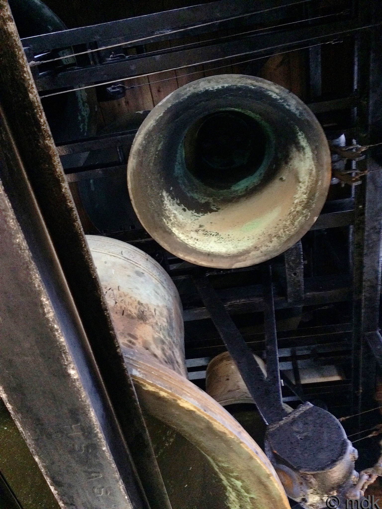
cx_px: 191
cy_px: 254
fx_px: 427
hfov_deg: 48.2
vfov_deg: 61.7
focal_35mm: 29
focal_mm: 4.15
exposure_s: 1/17
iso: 500
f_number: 2.2
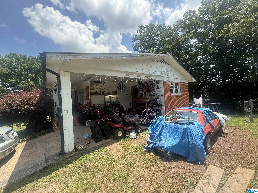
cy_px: 96
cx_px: 129
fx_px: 104
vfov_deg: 85.7
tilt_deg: +0.9
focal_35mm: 14
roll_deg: +4.6
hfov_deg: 102.1
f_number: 2.2
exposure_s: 1/864
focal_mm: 2.22
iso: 64
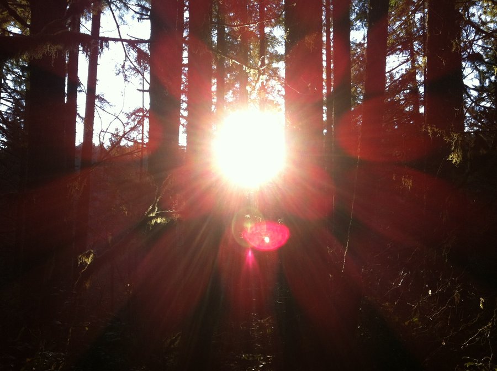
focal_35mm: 35
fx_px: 502
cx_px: 248
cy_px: 186
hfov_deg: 52.7
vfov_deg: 40.6
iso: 80
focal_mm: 3.85
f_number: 2.8
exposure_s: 1/204
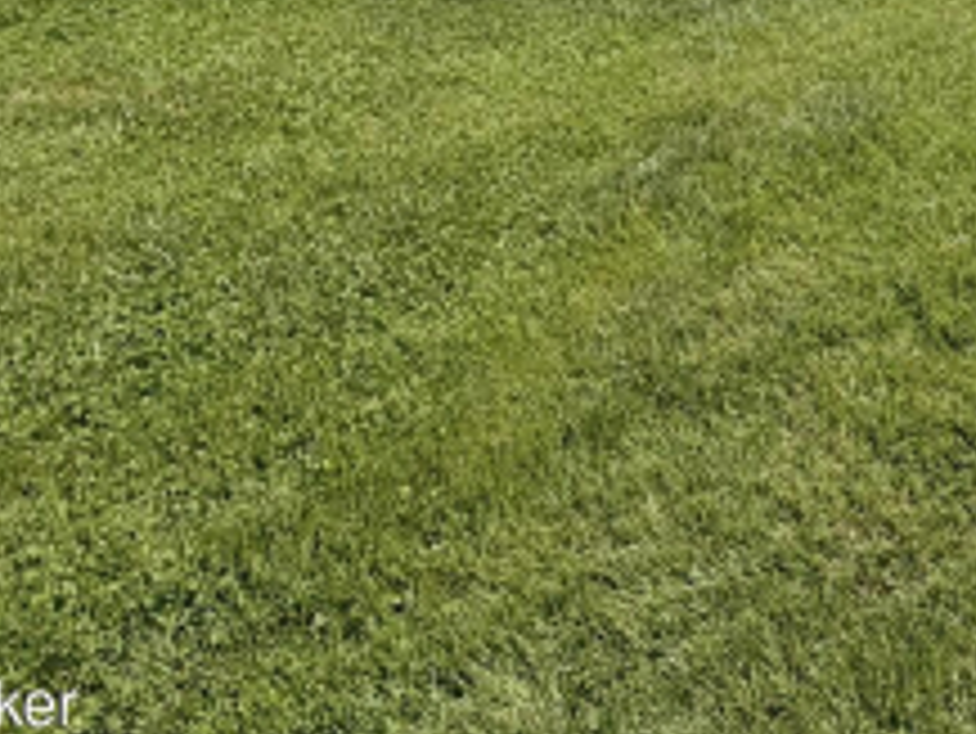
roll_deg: +1.4
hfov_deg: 38.7
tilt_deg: -3.3
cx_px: 983
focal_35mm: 43
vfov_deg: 26.2
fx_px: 1213
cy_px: -320
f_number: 2.2
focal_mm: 2.22
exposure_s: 1/1613
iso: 20
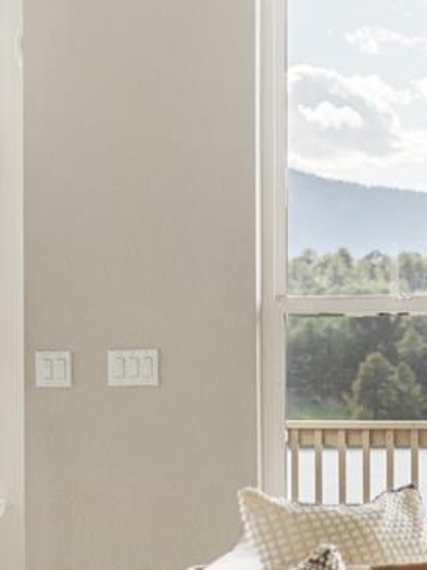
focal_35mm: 135
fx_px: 2224
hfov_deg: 10.6
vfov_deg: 14.6
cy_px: 437
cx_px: -225
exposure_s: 1/160
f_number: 1.8
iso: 160
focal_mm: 50
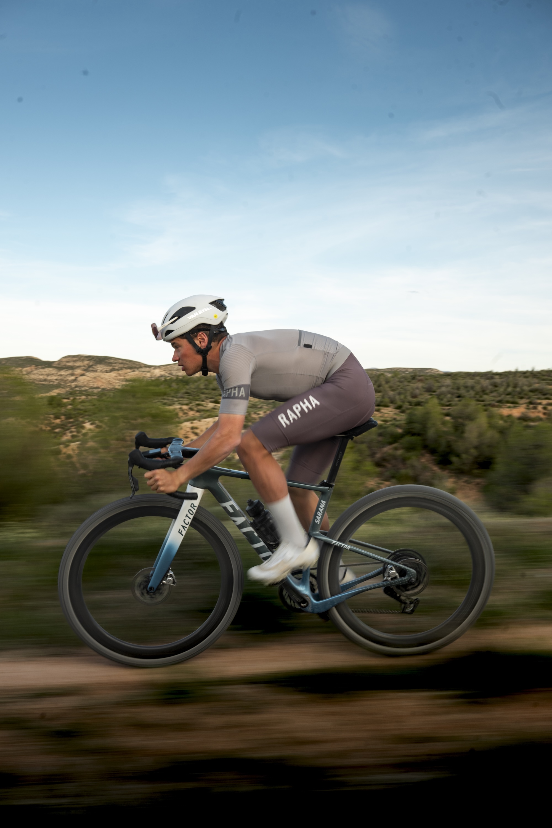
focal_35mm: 29
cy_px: 414
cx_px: 276
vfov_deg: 63.7
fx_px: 667
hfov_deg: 45.0
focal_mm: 29
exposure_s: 1/50
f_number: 10
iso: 125
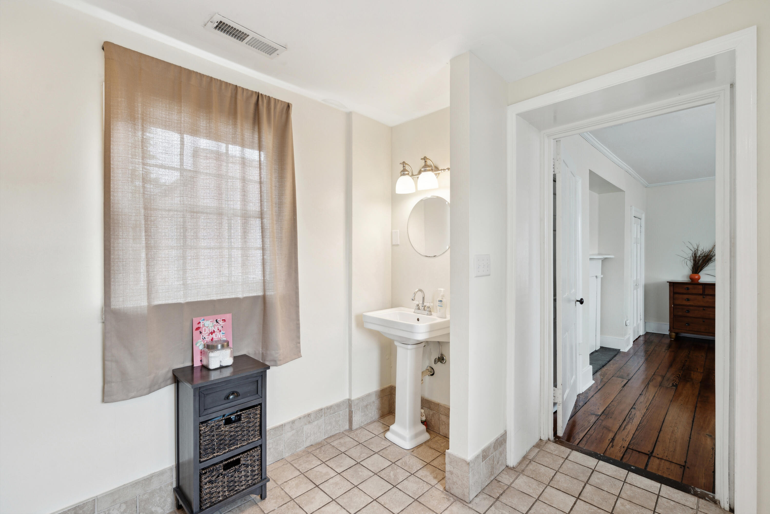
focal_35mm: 16
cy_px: 257
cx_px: 385
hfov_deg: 96.7
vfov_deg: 73.7
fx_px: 342
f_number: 7.1
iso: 400
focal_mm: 16
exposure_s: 1/13
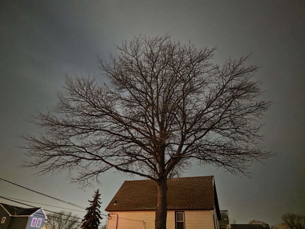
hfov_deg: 73.9
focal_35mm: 23
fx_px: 203
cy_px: 114
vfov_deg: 58.9
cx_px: 152
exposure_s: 1/4
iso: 5000
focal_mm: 6.3
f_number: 1.7
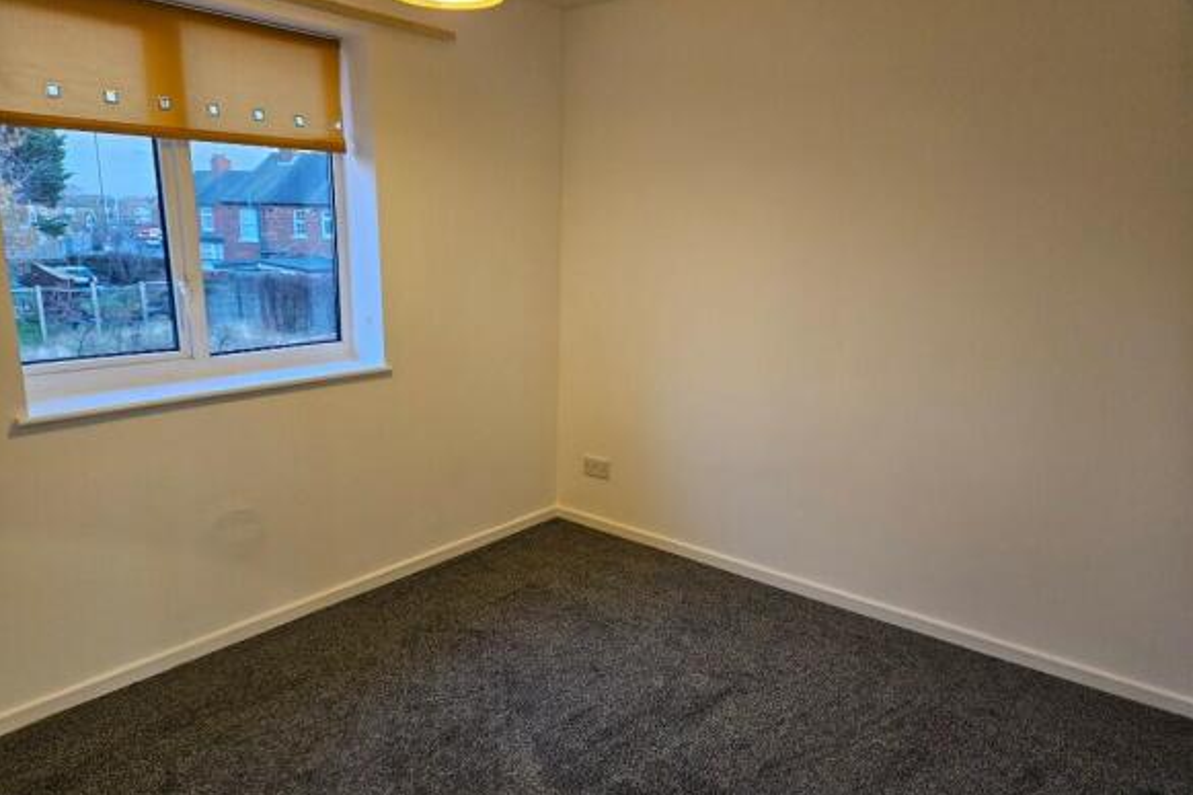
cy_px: 412
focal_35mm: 24
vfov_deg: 53.1
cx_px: 596
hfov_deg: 73.8
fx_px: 795
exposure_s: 1/100
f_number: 1.8
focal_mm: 5.4
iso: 500
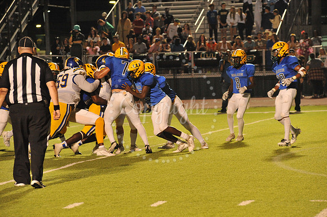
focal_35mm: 200
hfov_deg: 10.3
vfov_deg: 6.9
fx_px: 1816
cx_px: 164
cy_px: 108
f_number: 6.3
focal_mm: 200
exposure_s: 1/200
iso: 6400
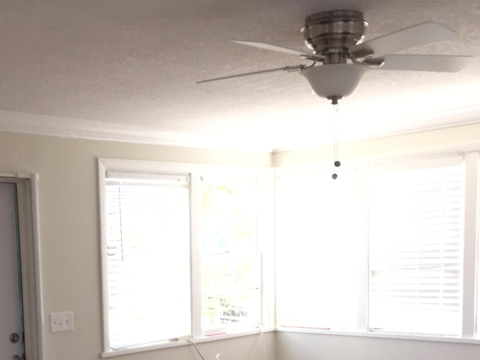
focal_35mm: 57
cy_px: 349
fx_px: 791
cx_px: 218
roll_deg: +1.8
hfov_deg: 33.8
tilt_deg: -6.9
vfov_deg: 24.6
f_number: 2.2
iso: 25
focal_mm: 4.15
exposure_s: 1/167
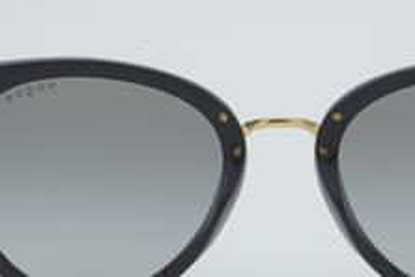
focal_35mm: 135
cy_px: 182
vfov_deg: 10.2
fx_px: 1556
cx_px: 284
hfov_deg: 15.2
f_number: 32
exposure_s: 1/3
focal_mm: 50
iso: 100
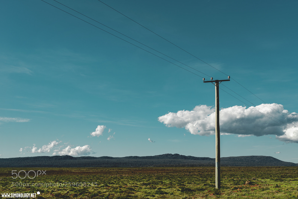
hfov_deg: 39.6
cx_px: 149
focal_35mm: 50
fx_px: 414
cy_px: 100
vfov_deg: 27.0
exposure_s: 1/2000
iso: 100
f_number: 3.5
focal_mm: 50
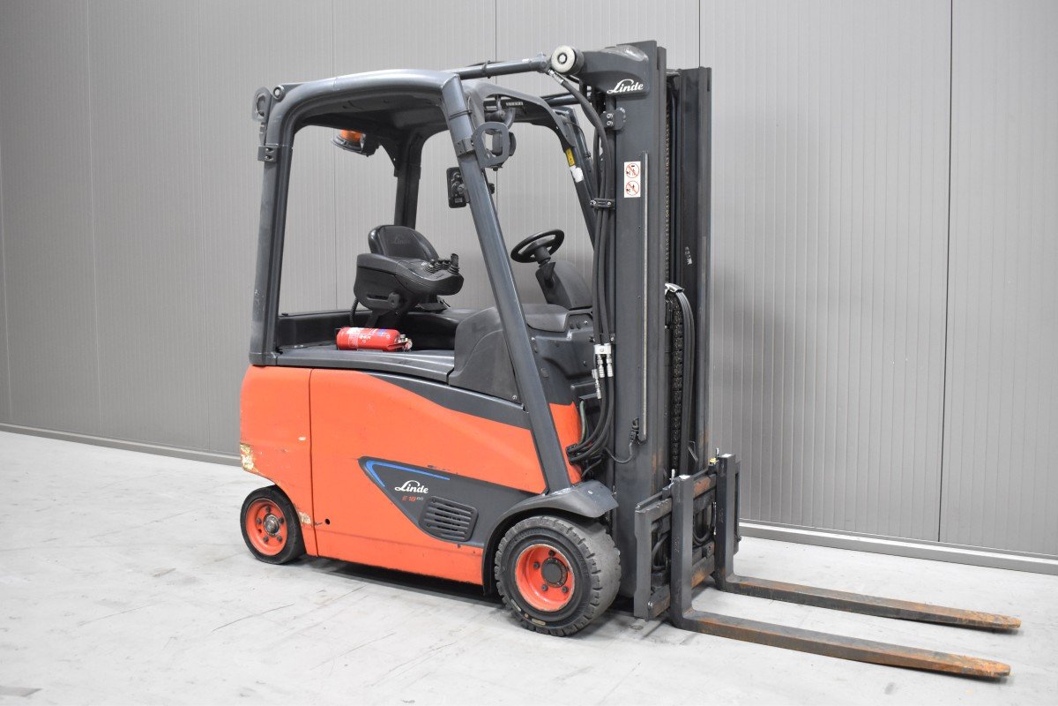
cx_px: 529
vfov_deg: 40.0
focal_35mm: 33
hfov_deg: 57.2
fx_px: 970
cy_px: 353
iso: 1600
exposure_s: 1/30
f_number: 4.5
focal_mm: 22
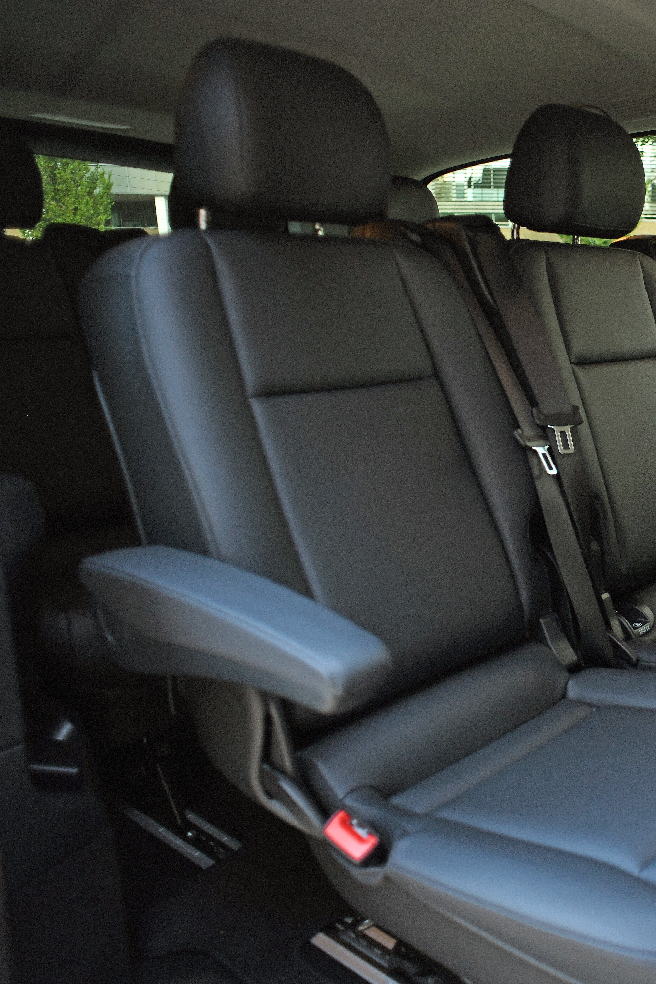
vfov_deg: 60.3
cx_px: 668
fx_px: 847
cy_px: 484
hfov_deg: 37.4
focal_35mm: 31
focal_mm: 20
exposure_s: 1/160
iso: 800
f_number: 2.8
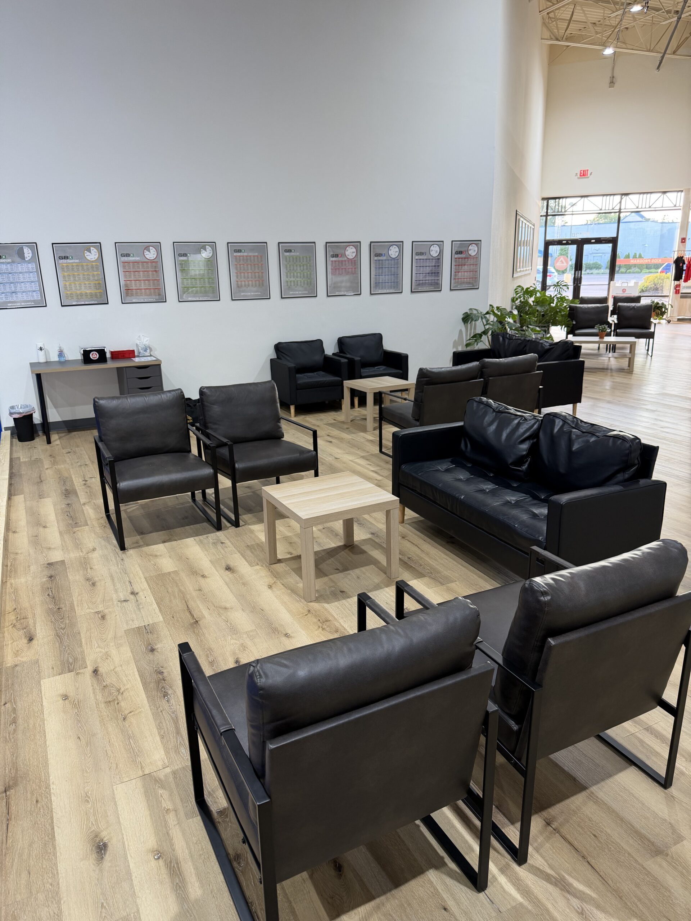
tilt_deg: -16.5
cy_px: 460
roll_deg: +1.3
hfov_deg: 56.8
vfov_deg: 71.6
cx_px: 346
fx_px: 639
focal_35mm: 24
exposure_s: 1/60
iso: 125
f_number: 1.78
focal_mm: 6.76
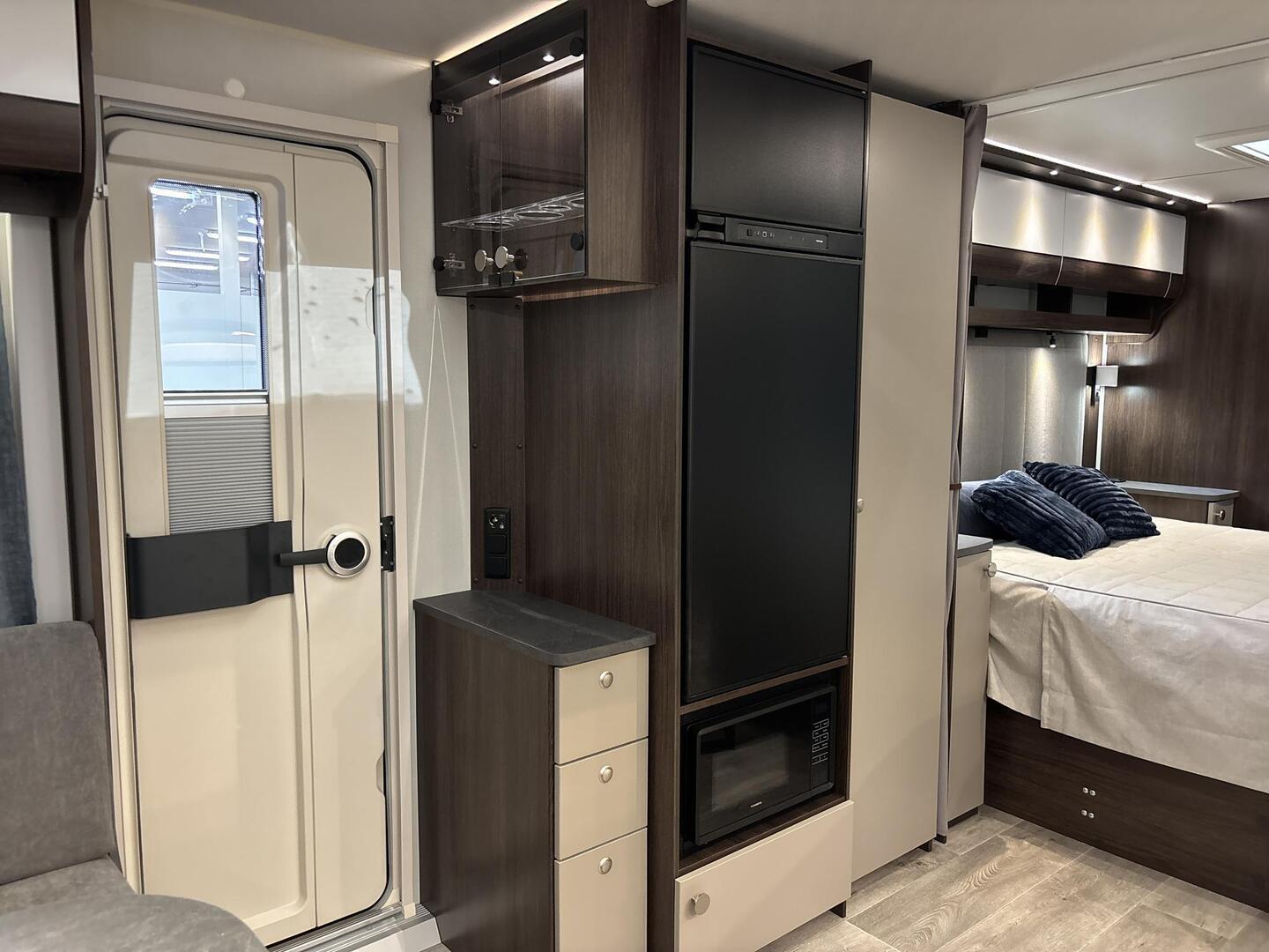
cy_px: 476
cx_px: 634
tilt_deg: -5.7
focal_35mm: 26
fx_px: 953
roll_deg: -0.3
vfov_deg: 53.1
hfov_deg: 67.3
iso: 400
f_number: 1.6
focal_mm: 5.96
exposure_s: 1/33
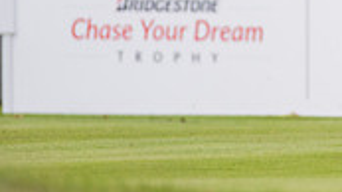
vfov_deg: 1.1
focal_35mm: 1054
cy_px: -151
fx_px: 9551
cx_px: 413
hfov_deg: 2.1
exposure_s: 1/2500
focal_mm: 300
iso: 800
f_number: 4
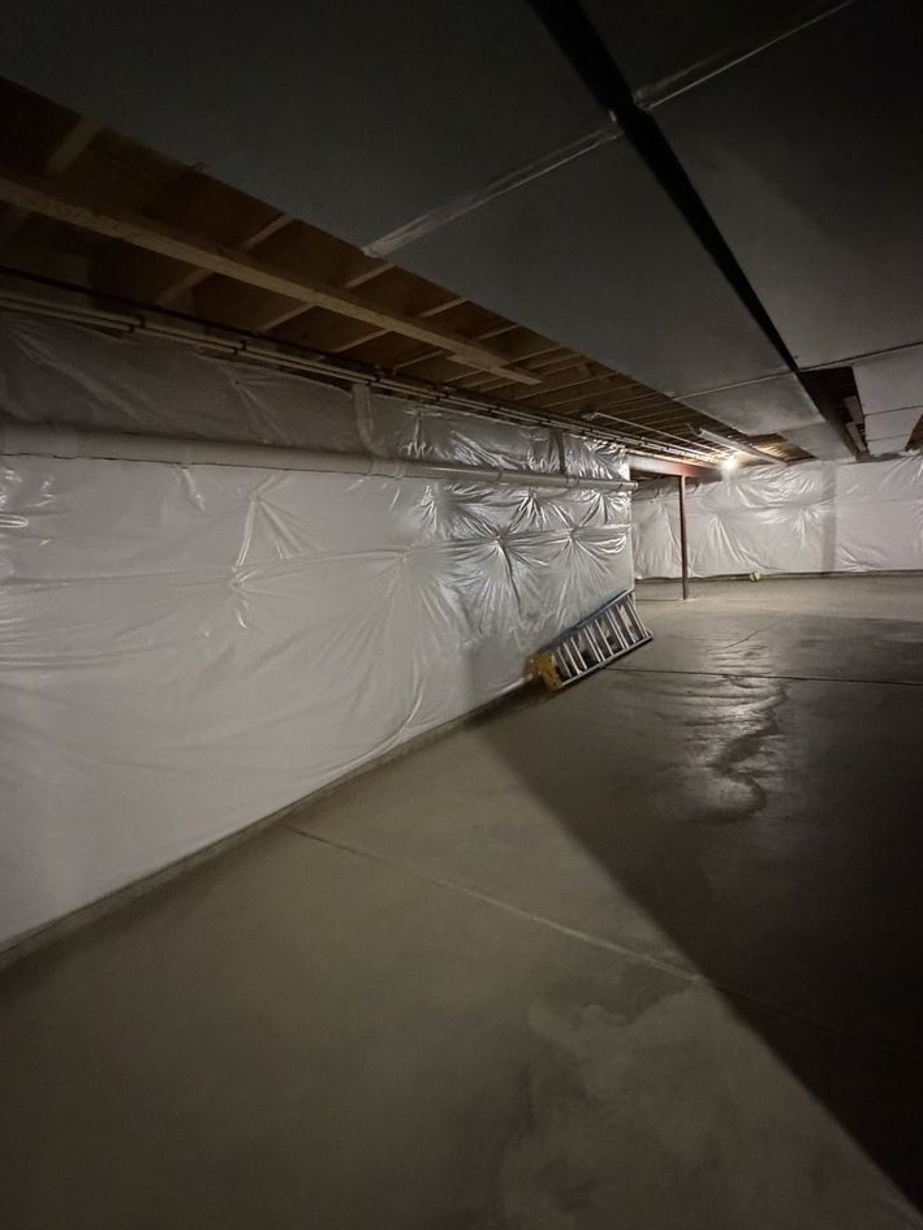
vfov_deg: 94.5
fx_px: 569
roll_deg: +6.1
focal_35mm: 16
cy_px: 623
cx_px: 473
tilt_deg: -7.3
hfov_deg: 78.1
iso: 1600
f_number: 2.2
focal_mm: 2.22
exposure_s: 1/30
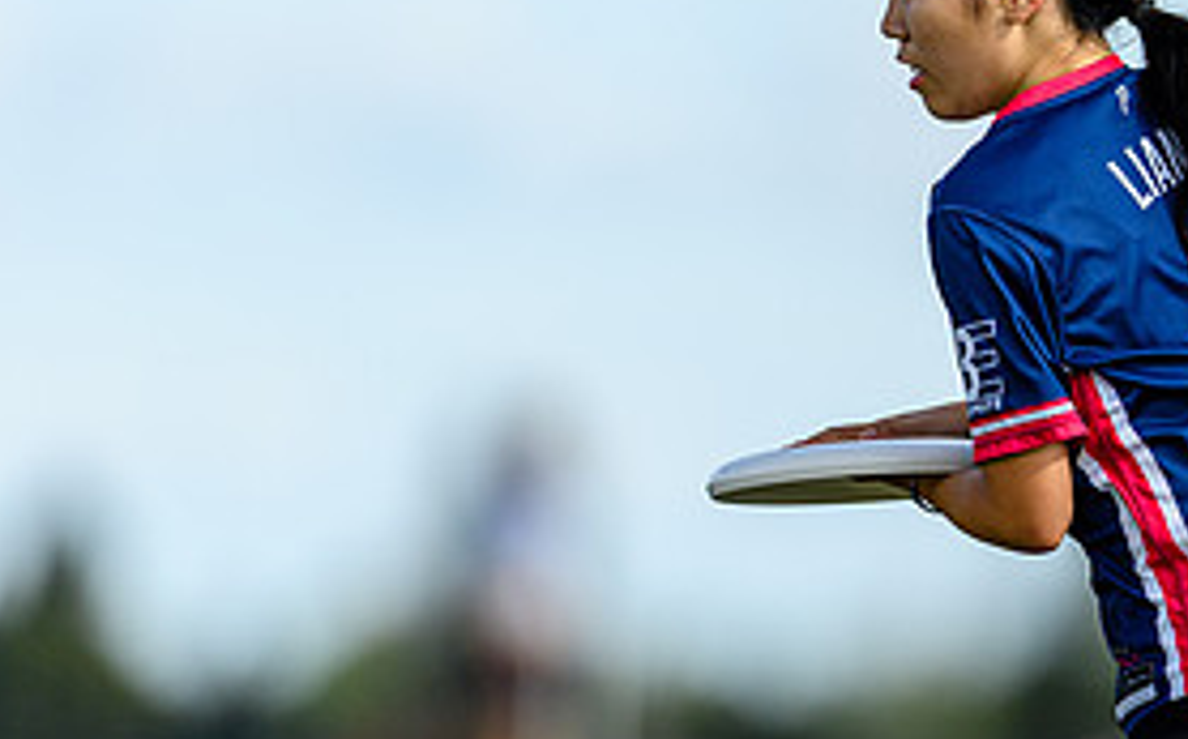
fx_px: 27552
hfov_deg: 2.5
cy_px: 489
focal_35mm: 852
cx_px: 1192
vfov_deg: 1.5
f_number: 3.2
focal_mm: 400
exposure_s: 1/2000
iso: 100
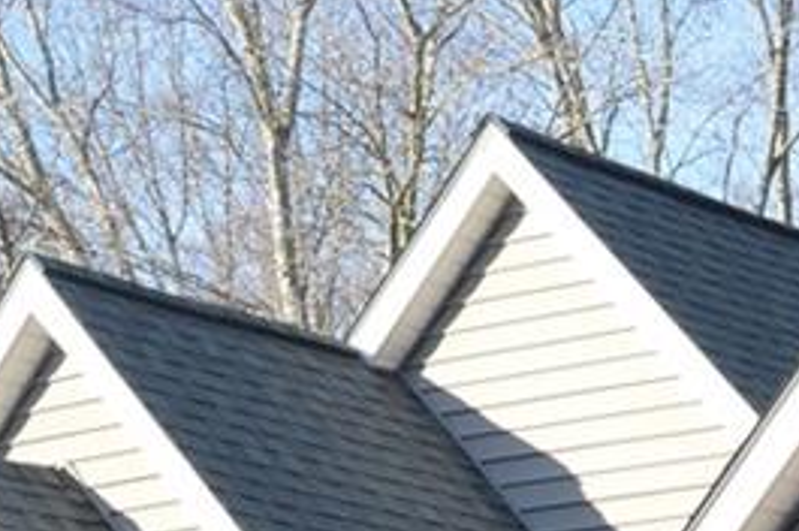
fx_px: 3591
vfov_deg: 8.2
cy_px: 889
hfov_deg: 12.3
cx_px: 1016
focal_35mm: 162
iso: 200
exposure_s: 1/180
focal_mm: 28
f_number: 6.7
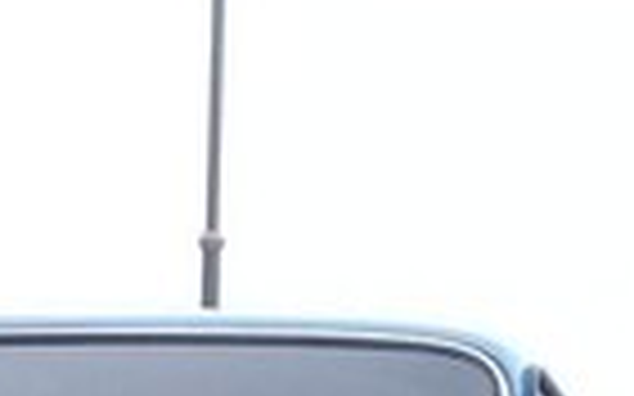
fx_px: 2004
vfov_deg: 9.6
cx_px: 58
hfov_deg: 17.7
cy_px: 1053
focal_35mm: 116
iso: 80
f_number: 2.2
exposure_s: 1/100
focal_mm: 3.3
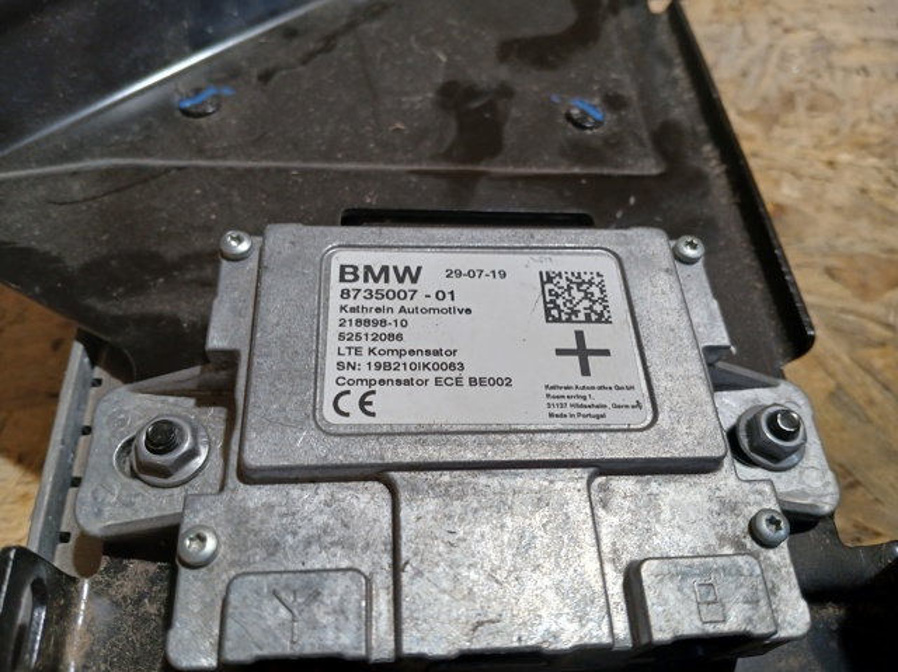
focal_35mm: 26
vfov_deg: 53.0
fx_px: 674
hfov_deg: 67.3
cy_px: 336
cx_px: 449
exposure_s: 1/50
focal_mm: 3.98
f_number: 1.8
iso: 64
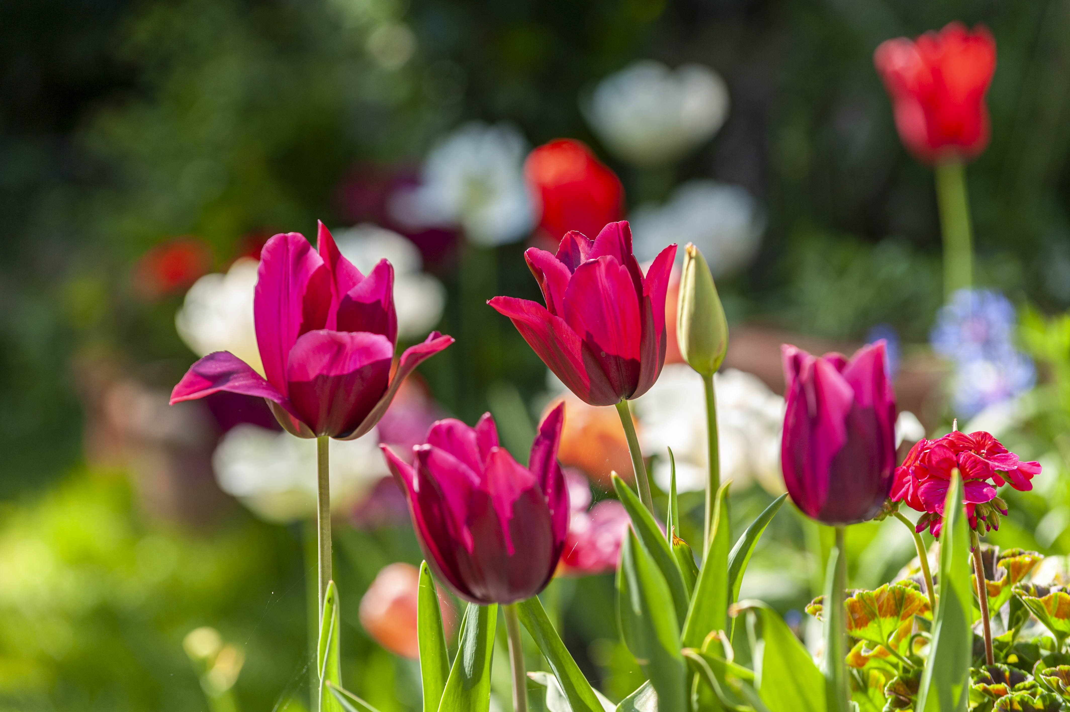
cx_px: 535
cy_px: 356
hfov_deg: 10.3
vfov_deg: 6.9
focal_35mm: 200
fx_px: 5941
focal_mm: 200
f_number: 5.6
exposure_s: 1/320
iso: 200
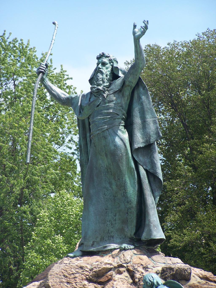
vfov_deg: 9.1
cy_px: 144
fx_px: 1813
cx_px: 108
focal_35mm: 218
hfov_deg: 6.8
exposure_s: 1/500
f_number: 3.2
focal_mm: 36.2
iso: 80
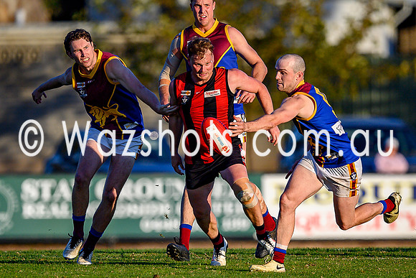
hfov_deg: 2.0
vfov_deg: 1.3
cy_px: 172
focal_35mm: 1046
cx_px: 195
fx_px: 12089
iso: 180
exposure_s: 1/1600
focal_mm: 500
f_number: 4
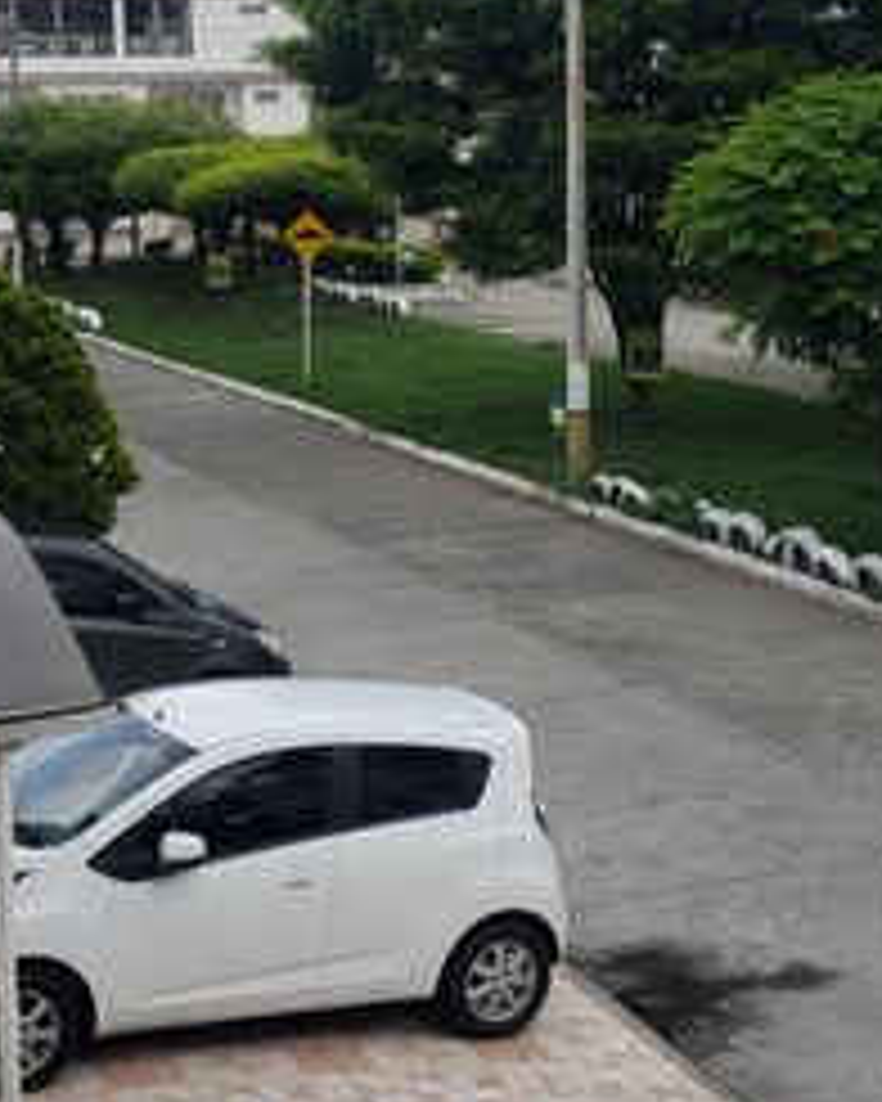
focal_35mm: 69
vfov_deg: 27.3
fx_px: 2251
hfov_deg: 22.1
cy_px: 346
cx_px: 538
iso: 50
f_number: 2.4
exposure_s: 1/2082
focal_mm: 4.3
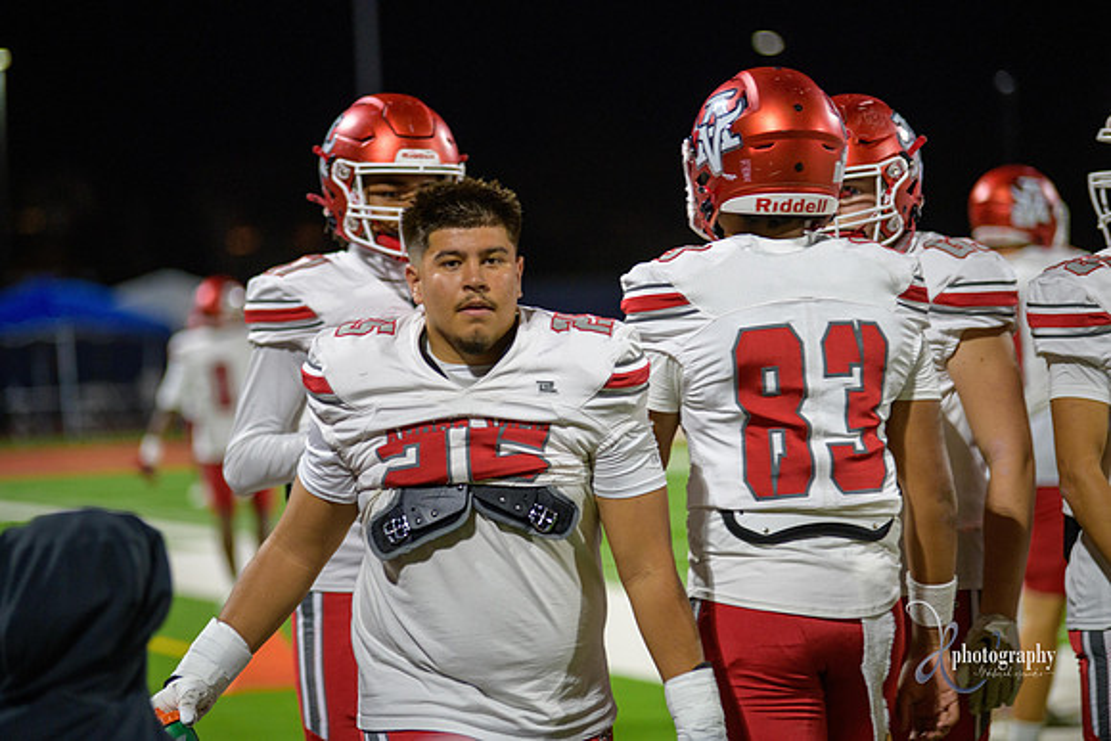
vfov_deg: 9.2
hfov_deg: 13.7
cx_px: 556
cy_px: 370
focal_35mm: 150
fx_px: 4630
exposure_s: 1/250
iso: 1250
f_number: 2.8
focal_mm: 150
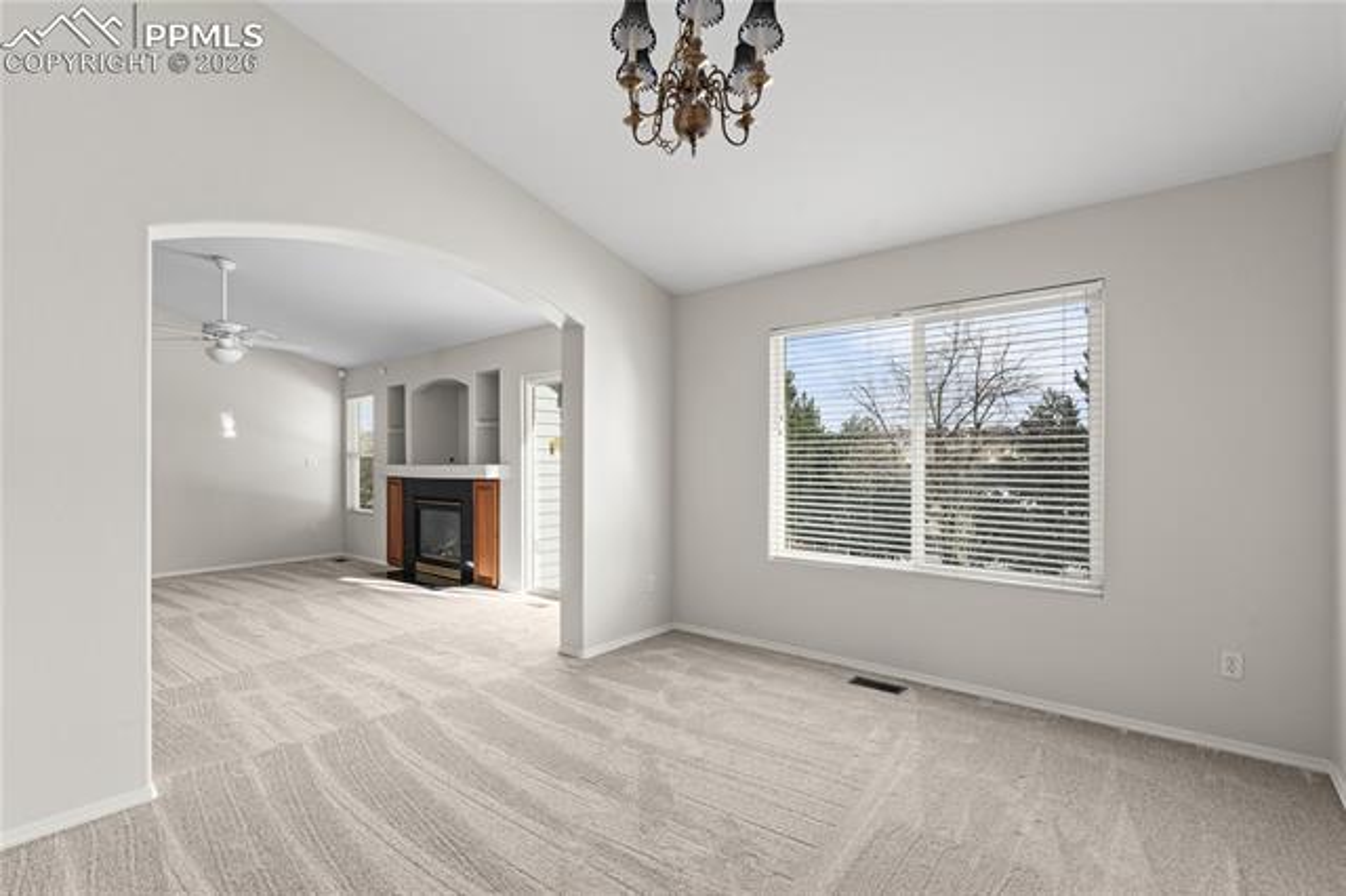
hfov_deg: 93.3
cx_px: 673
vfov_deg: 70.4
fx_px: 635
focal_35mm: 17
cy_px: 448
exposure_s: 1/13
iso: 160
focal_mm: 17
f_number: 8
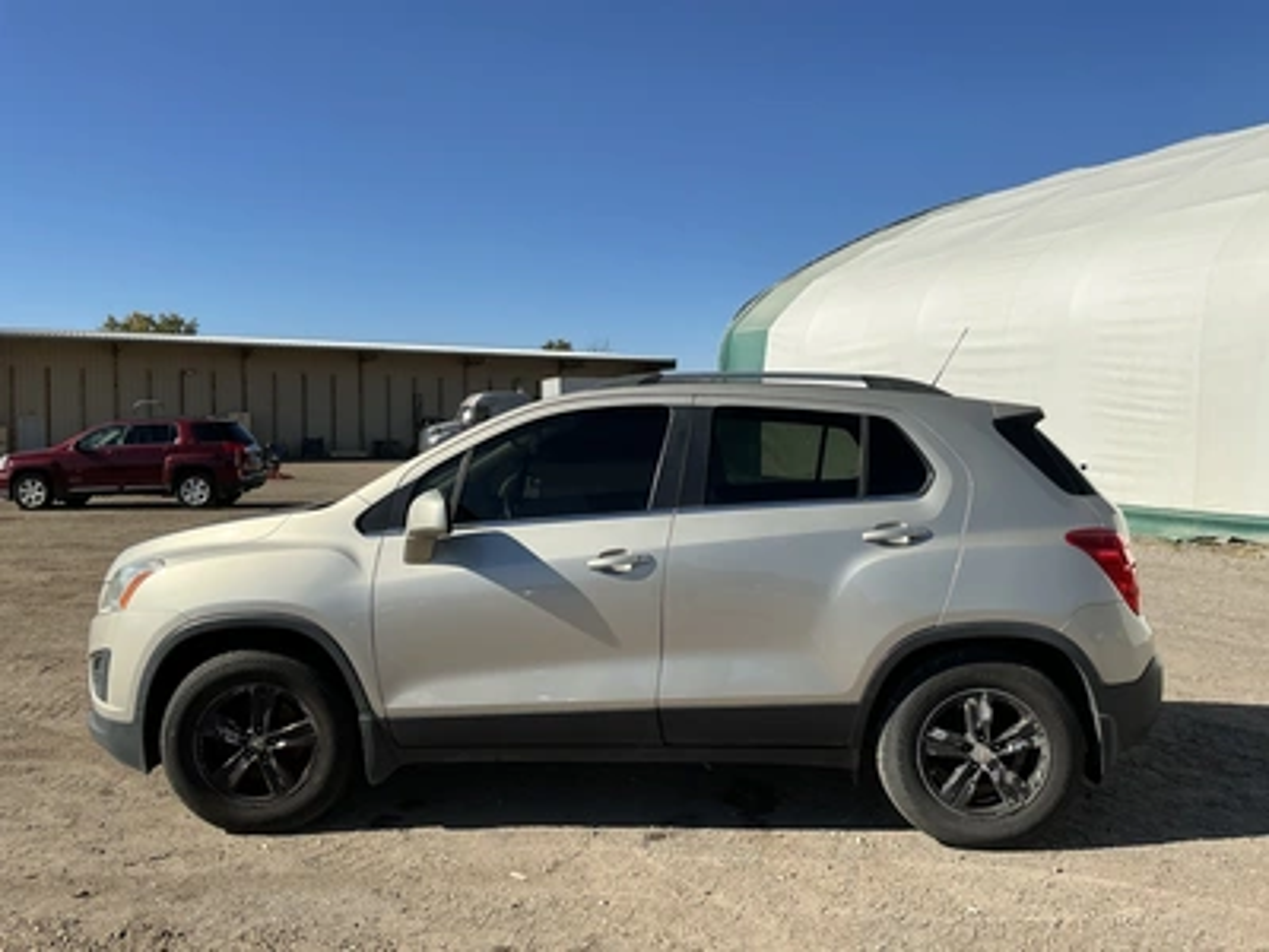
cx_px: 634
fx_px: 1026
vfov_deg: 49.7
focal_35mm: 28
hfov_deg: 63.4
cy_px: 476
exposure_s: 1/2427
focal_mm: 3
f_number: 1.8
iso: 25
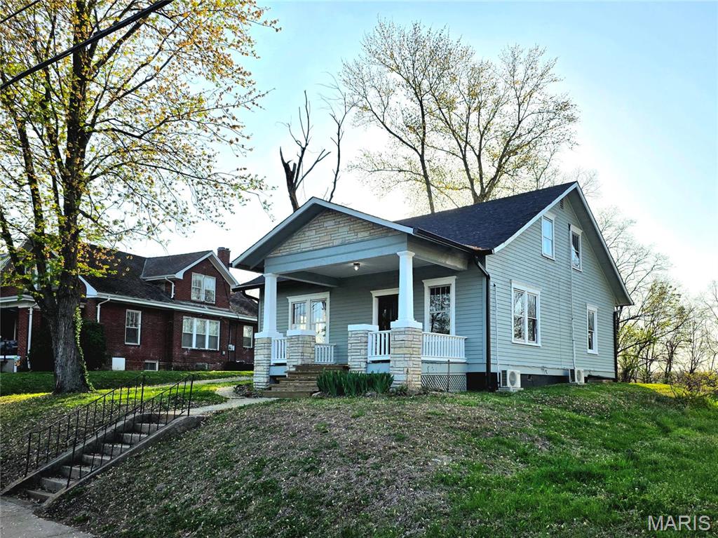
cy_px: 269
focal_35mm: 23
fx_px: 477
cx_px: 359
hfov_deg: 74.0
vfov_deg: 58.8
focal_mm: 6.3
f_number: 1.7
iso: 80
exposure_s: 1/10000
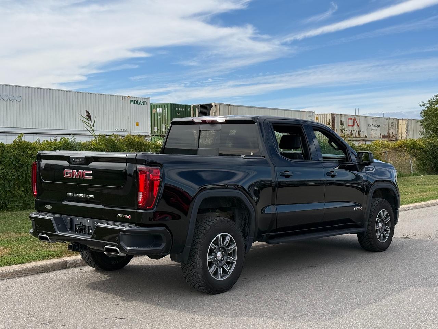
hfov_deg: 39.7
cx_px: 219
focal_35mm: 48
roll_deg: -0.4
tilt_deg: -0.7
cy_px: 164
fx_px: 607
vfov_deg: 30.3
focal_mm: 6.76
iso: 80
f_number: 1.78
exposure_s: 1/5208
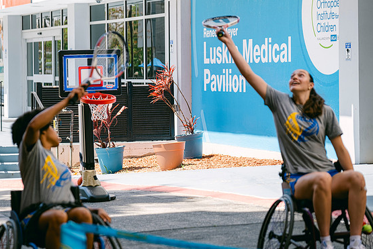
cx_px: 187
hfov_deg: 14.4
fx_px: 1472
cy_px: 126
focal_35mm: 142
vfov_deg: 9.7
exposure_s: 1/600
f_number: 2.8
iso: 160
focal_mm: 90.6
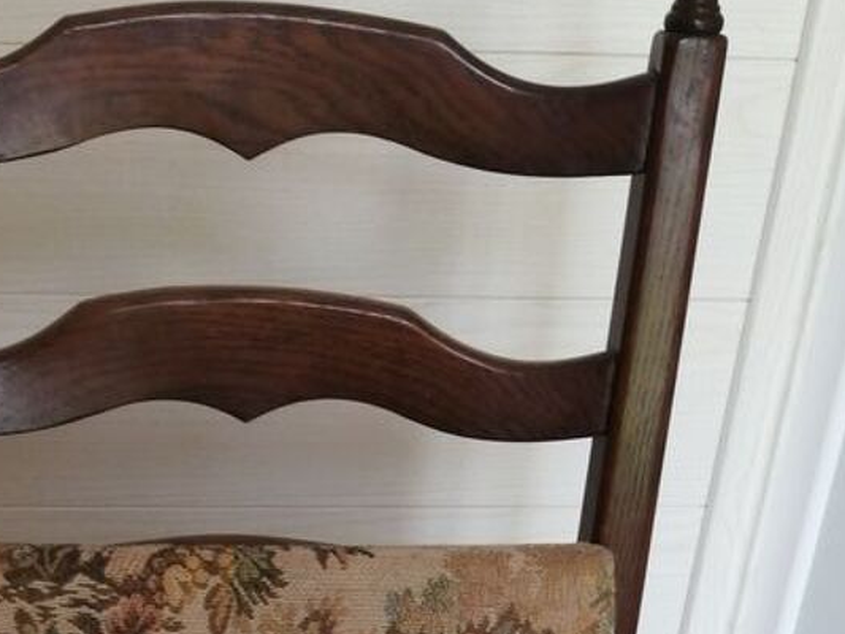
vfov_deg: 19.3
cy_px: 991
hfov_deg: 29.6
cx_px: 289
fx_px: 1587
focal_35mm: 65
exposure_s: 1/100
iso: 80
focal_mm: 3.6
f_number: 1.8
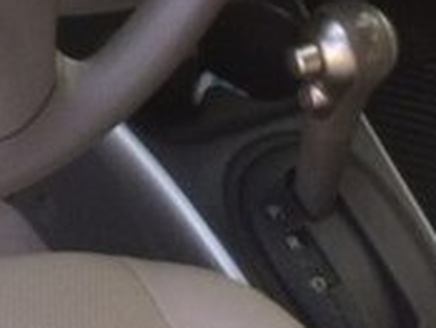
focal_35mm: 110
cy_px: -257
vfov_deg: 12.4
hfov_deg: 17.4
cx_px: -3
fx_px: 1387
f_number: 2.2
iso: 50
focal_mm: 4.15
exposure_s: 1/33
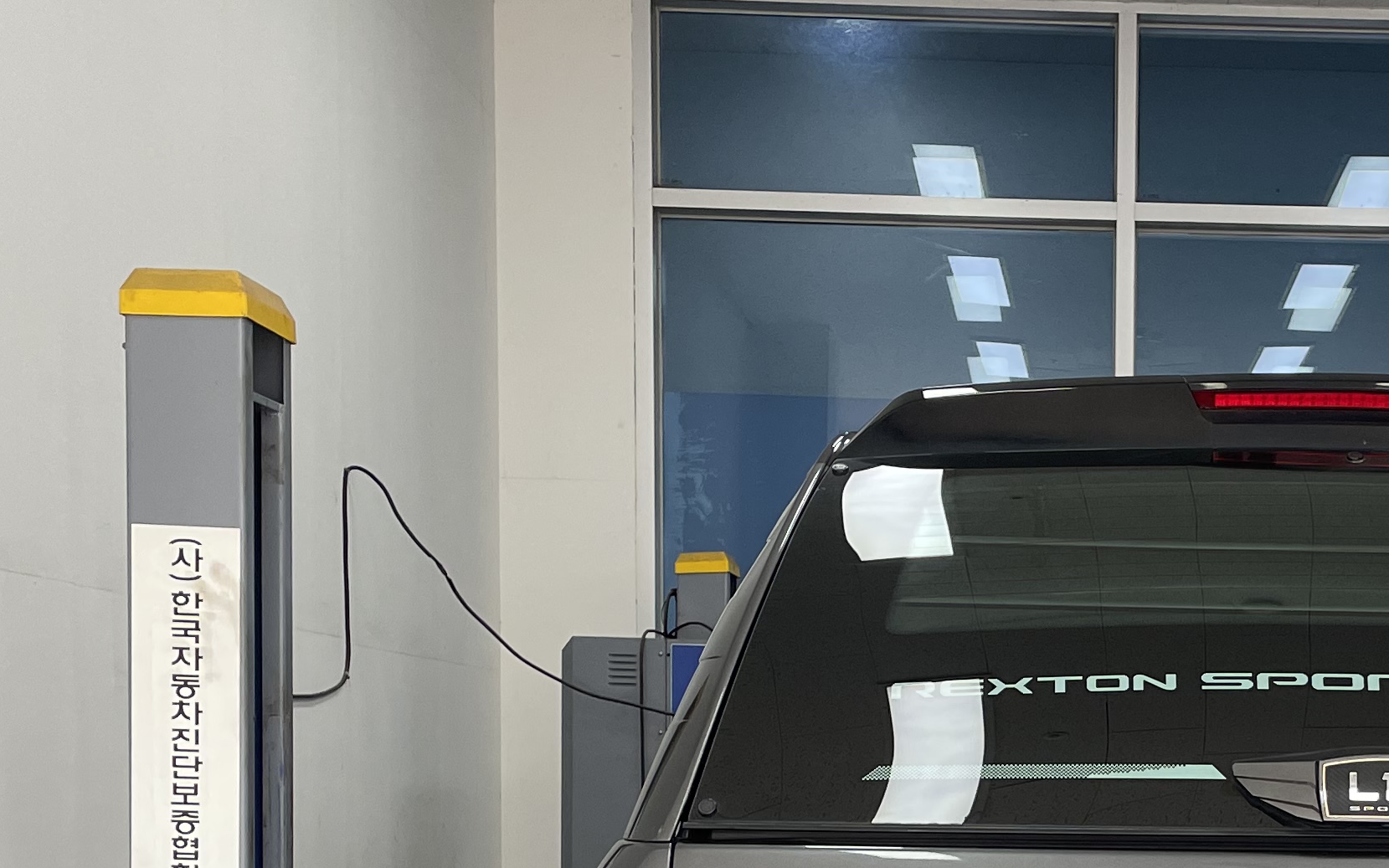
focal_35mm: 67
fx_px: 2536
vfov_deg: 18.6
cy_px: 971
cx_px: 1197
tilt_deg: -4.0
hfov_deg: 29.6
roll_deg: -0.7
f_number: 1.6
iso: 80
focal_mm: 4.2
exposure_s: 1/120
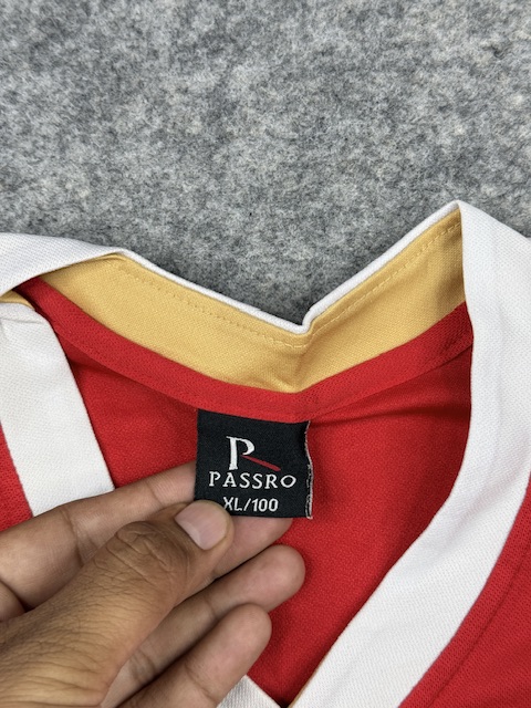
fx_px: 982
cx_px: 266
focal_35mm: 48
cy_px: 354
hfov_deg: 30.3
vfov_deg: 39.7
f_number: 1.78
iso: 50
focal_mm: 6.76
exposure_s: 1/121
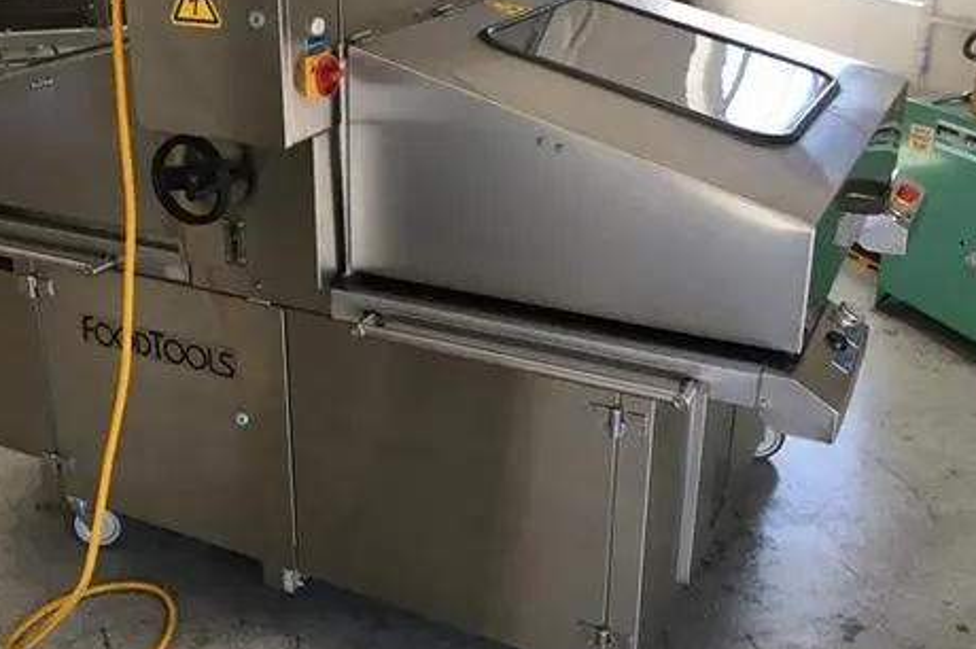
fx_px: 1138
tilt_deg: -19.5
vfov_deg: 31.8
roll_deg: +1.3
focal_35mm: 42
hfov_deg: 46.0
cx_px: 365
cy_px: 261
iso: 25
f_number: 2.2
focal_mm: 4.15
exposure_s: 1/30
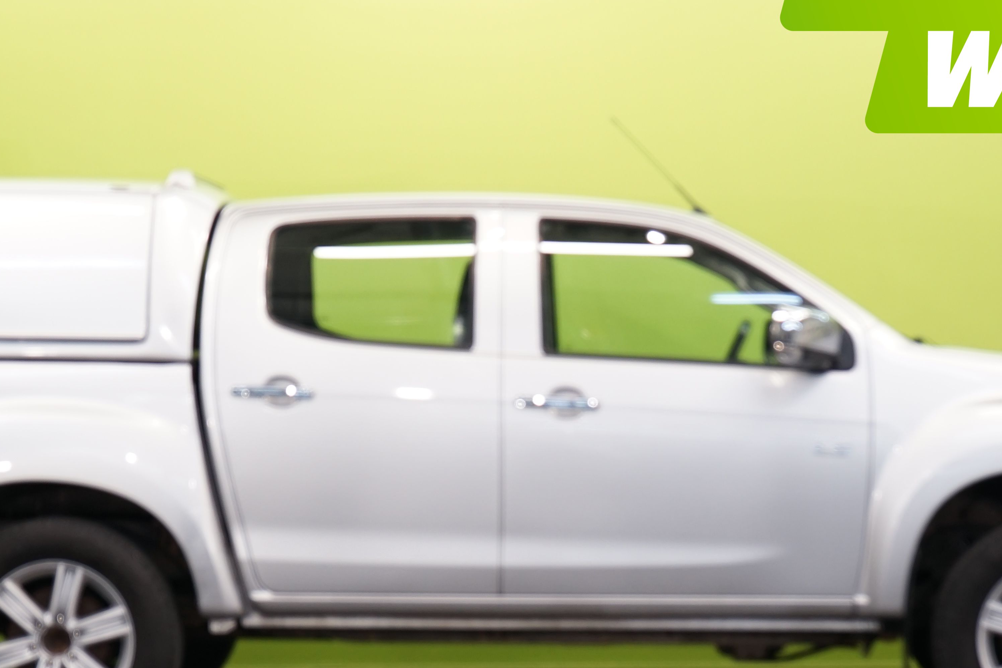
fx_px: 3395
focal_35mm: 122
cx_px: 490
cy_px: 473
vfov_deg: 11.2
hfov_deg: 16.8
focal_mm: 61
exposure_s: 1/40
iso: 500
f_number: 5.6
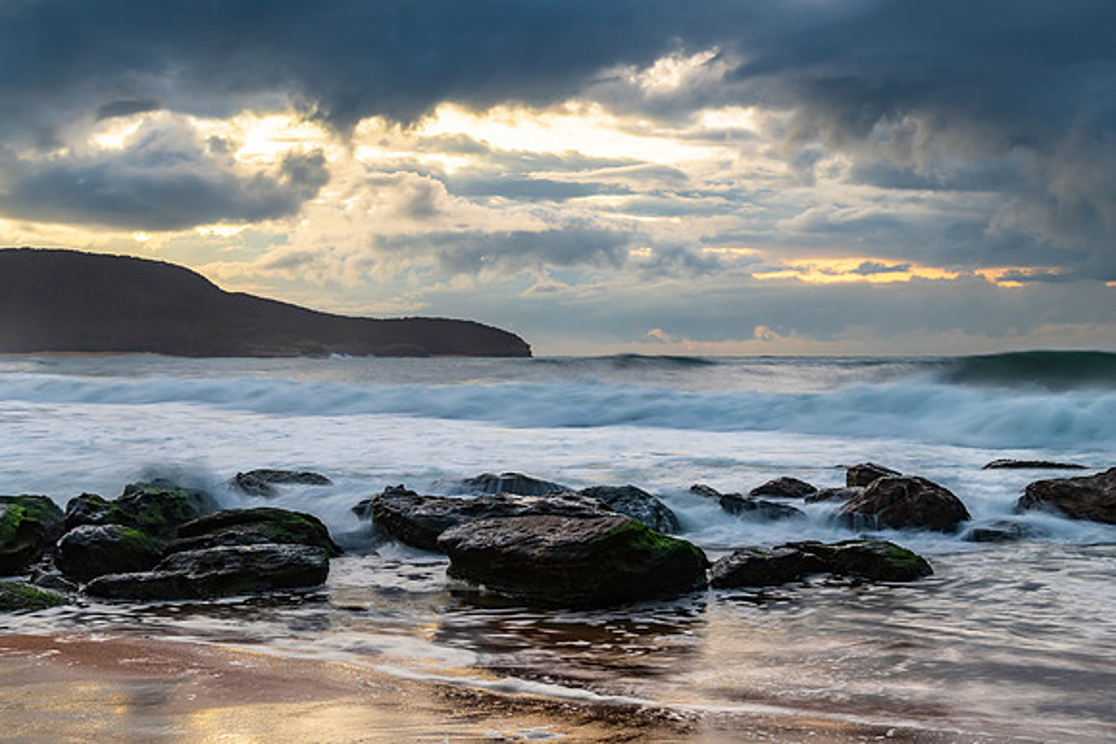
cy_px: 371
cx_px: 540
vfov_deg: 26.6
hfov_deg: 39.0
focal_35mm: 51
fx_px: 1576
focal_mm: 48
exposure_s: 1/1.67
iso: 160
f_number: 8
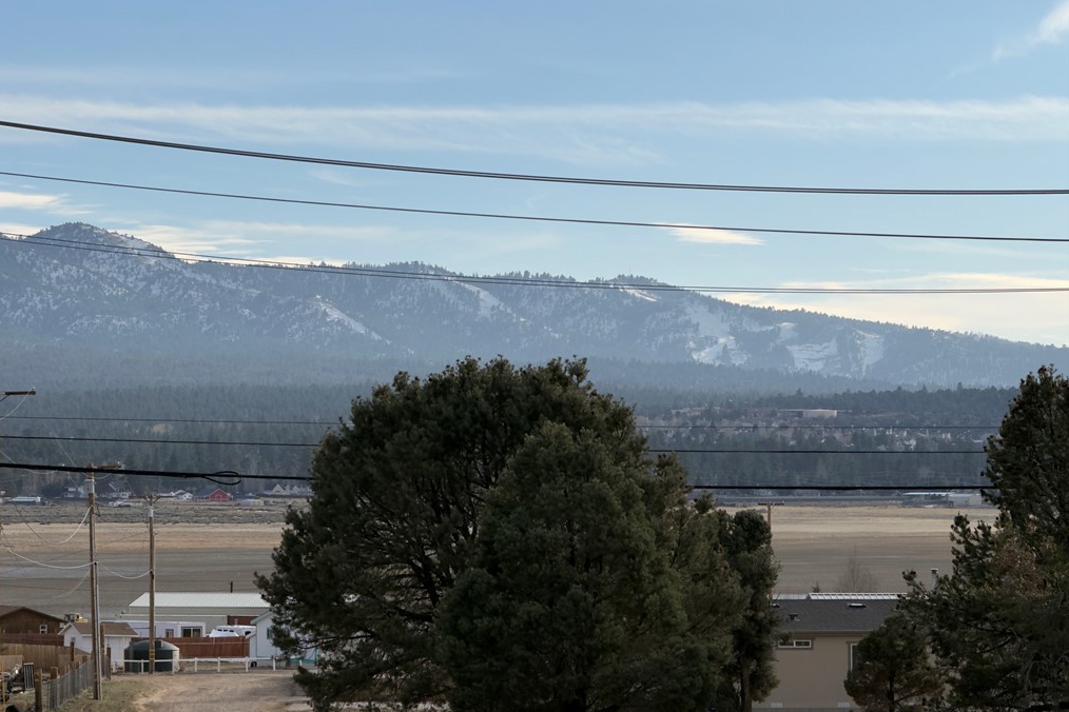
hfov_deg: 16.3
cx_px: 533
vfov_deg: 10.9
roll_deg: +0.4
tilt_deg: +2.1
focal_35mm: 126
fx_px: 3741
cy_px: 368
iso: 50
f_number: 2.8
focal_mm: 15.66
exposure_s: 1/2283
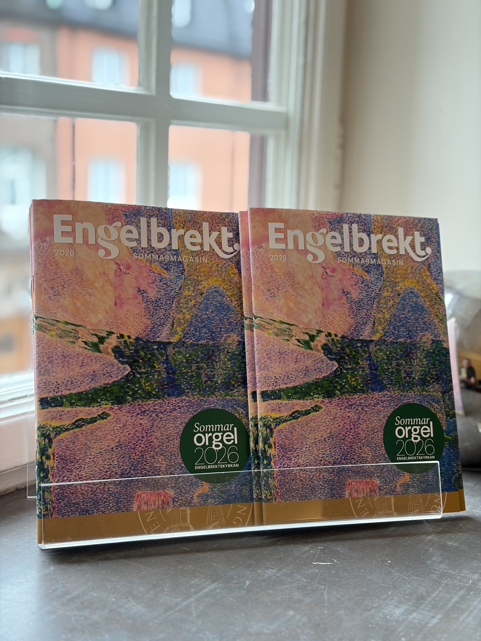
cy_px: 320
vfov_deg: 36.8
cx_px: 240
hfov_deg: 28.0
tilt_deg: -8.6
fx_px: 963
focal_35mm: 52
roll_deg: -1.8
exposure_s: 1/50
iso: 100
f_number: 1.6
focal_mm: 5.96
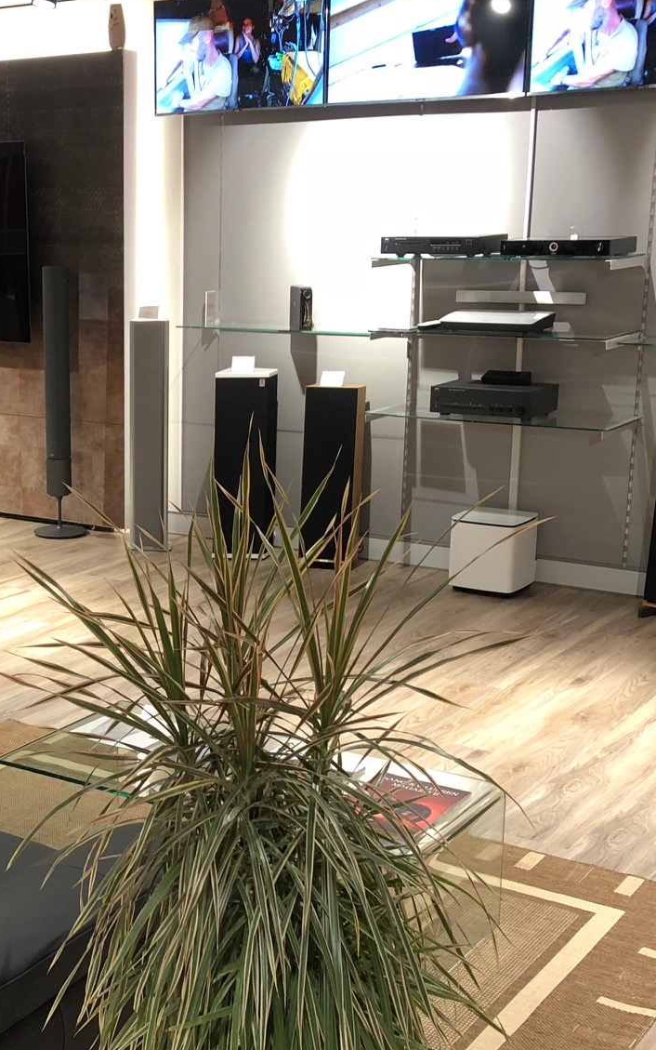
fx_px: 1515
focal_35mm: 53
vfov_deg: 38.1
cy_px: 616
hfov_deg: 23.7
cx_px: 54
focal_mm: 3.99
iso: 40
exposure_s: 1/17
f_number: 1.8
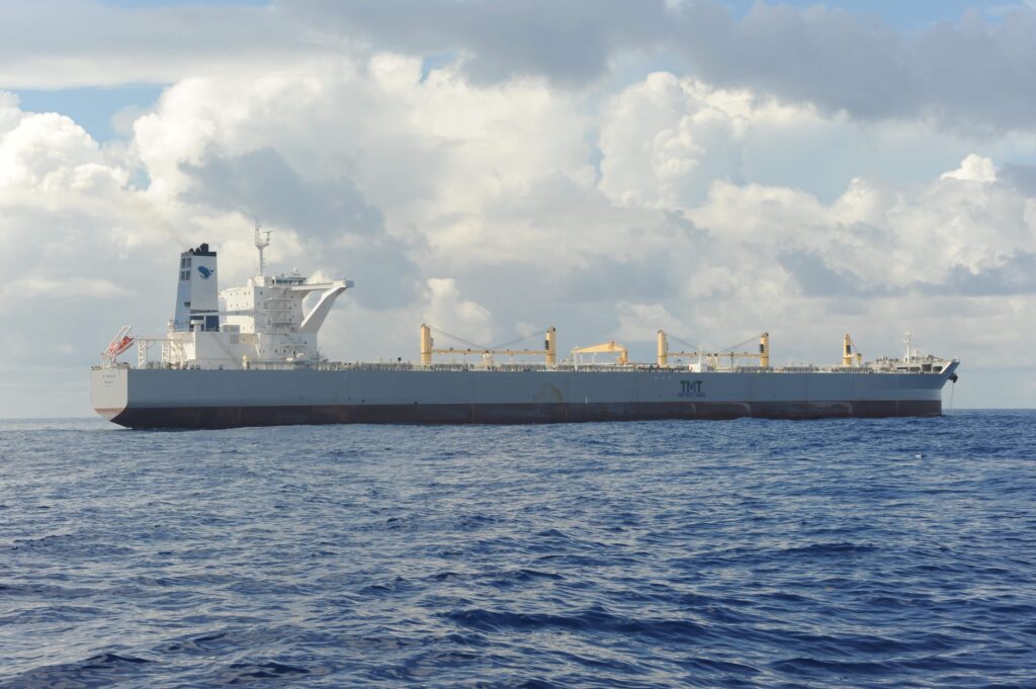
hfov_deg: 28.9
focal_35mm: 70
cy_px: 344
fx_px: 2013
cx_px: 518
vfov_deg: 19.4
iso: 200
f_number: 13
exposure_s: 1/200
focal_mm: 70
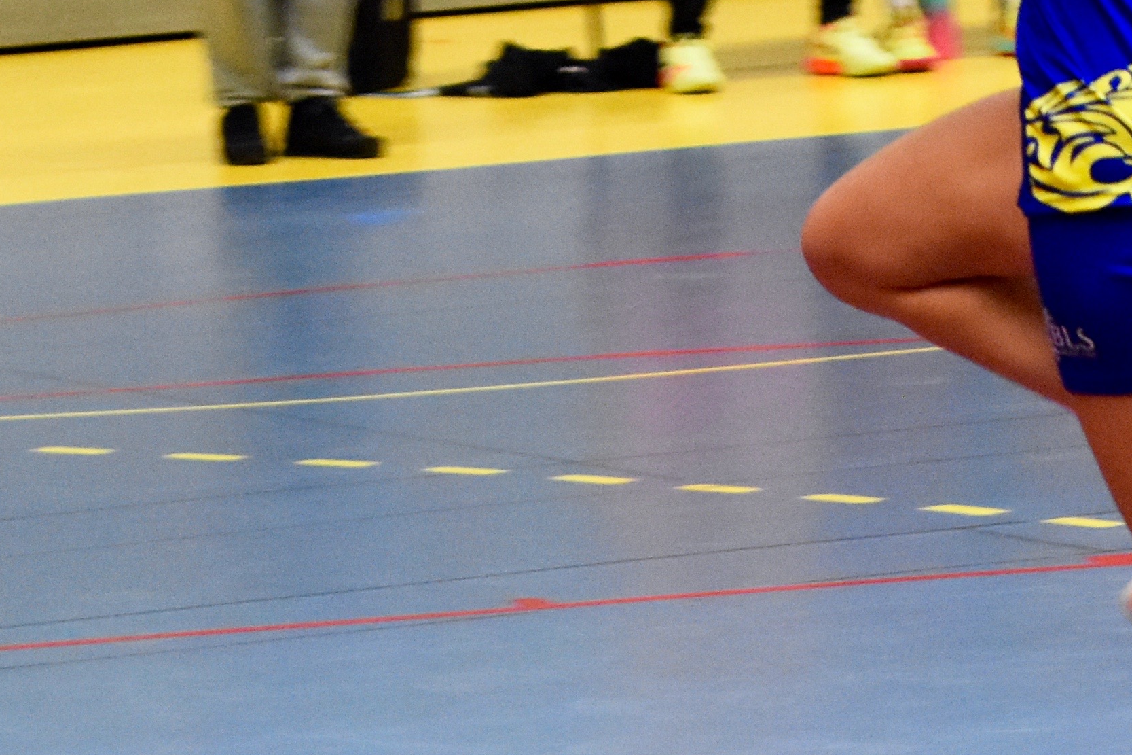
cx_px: 1044
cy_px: 266
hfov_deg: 5.4
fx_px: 11884
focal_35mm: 378
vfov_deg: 3.6
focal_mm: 70
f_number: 4.5
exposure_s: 1/200
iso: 3200
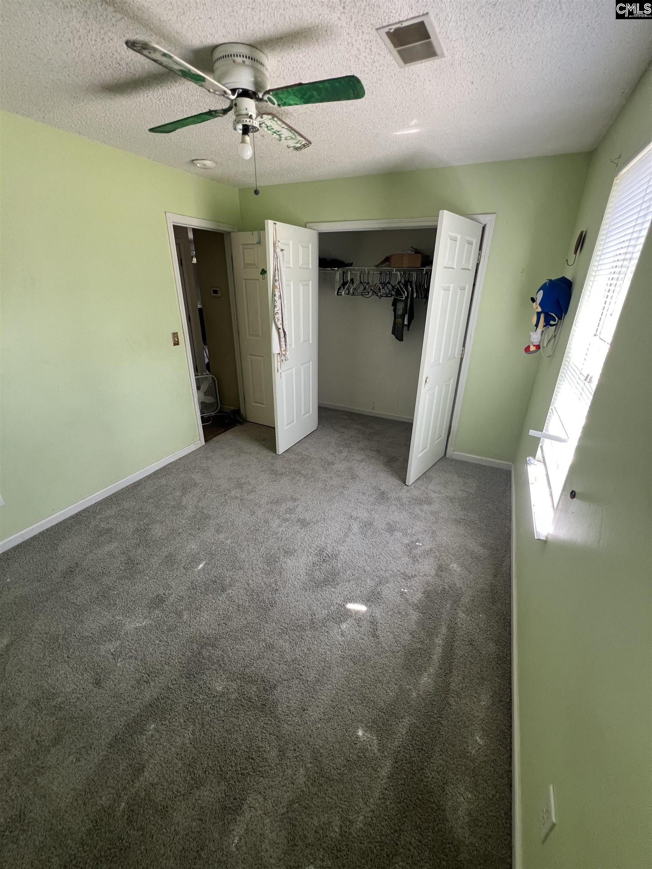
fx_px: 326
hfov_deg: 89.9
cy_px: 434
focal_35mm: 13
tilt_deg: -22.7
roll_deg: -0.8
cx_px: 326
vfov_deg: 106.2
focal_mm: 1.57
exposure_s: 1/120
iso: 200
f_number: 1.8
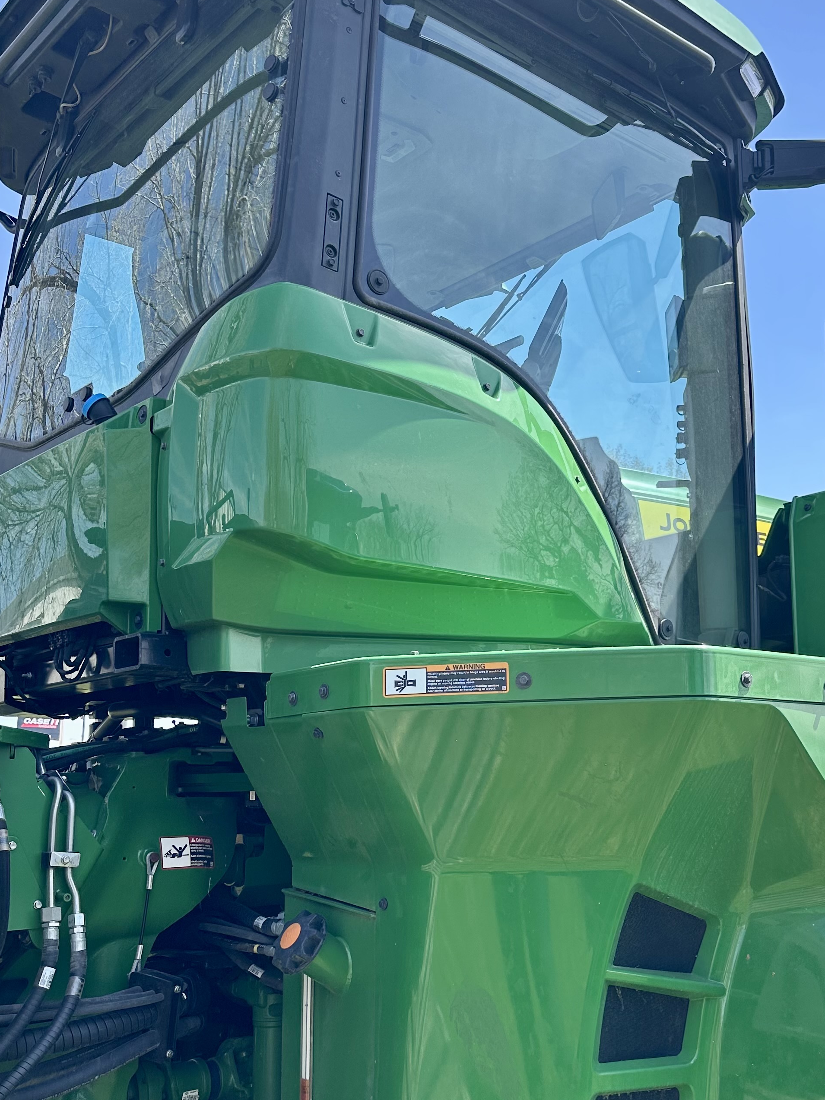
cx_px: 540
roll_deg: -2.3
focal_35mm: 38
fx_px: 1208
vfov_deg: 48.7
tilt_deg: +7.7
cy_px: 650
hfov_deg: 37.4
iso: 80
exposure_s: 1/1256
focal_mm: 6.86
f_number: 1.78
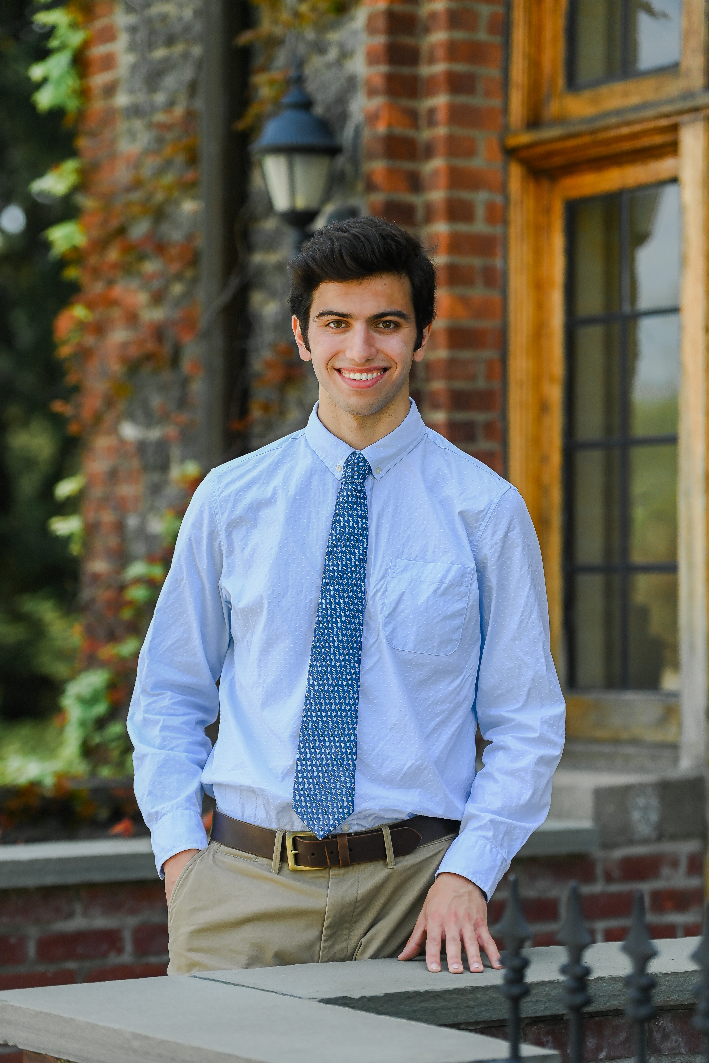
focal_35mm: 112
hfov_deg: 12.2
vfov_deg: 18.3
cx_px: 354
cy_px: 532
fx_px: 3308
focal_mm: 112
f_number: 2.8
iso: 250
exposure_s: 1/1250
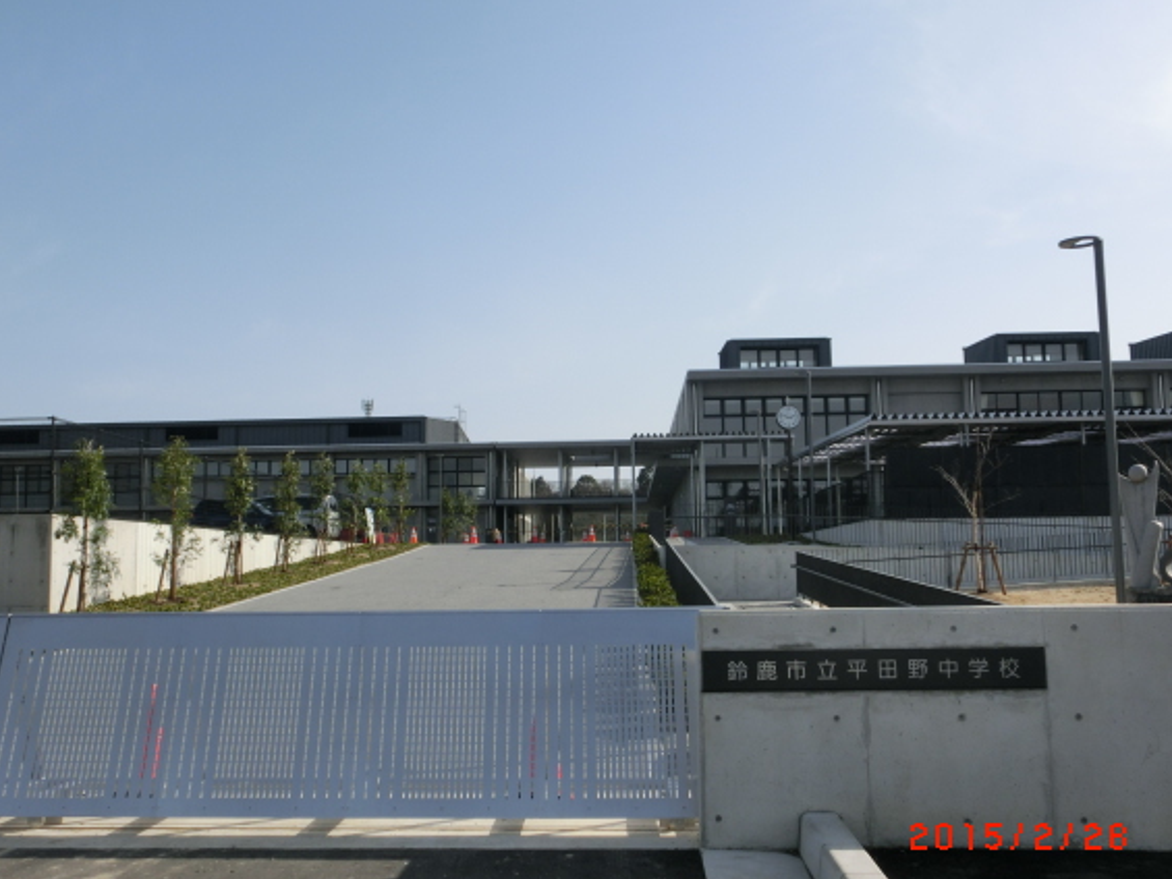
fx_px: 1151
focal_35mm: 34
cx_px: 550
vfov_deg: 41.8
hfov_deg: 53.9
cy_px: 442
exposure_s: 1/200
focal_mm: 5.36
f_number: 8.9
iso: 80
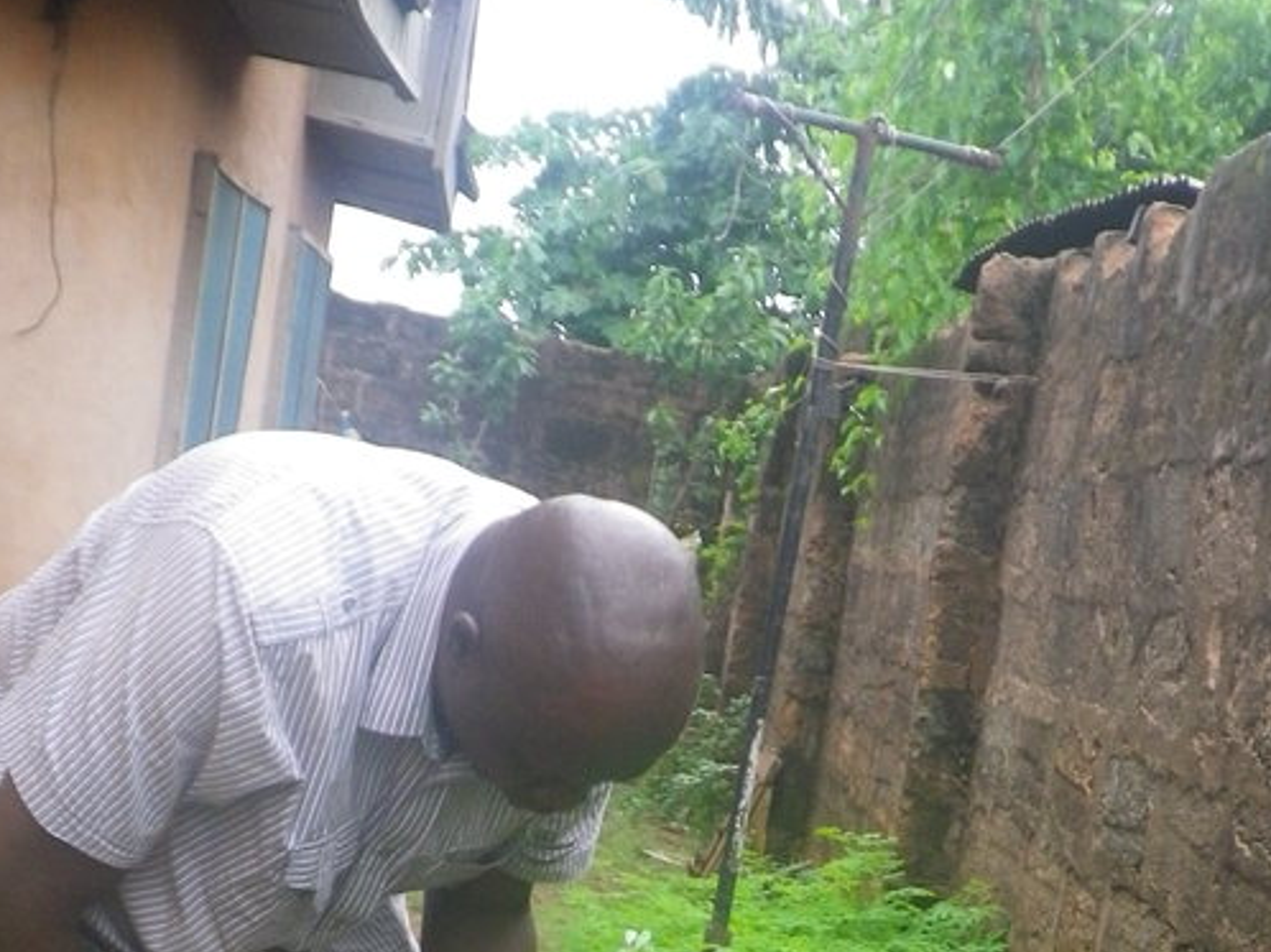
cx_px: 725
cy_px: 1217
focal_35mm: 72
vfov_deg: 19.0
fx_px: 2642
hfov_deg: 27.0
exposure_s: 1/100
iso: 200
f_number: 3.9
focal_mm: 6.36
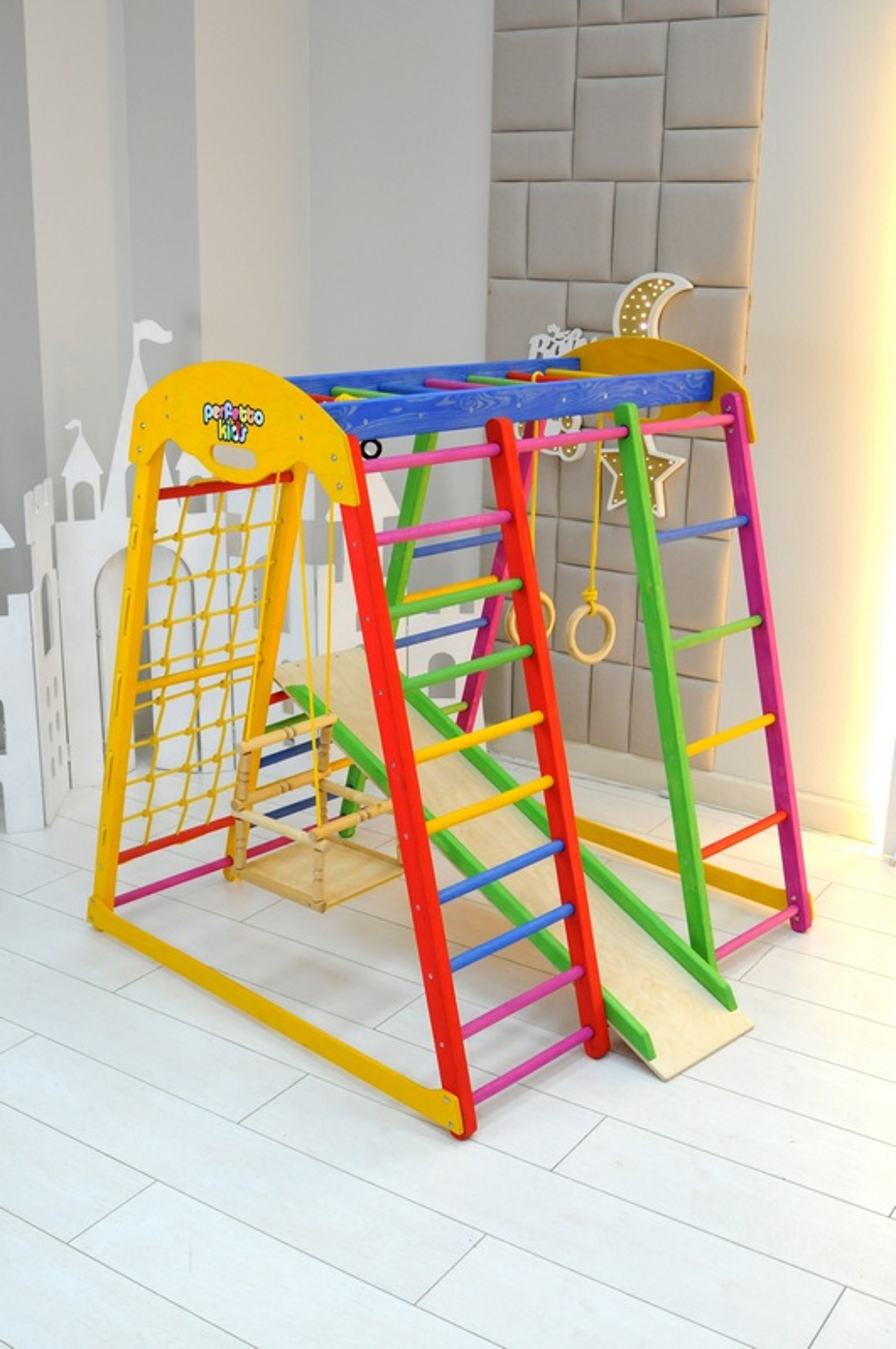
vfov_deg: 53.2
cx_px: 448
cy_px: 674
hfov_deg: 36.8
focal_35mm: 36
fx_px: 1348
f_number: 5.6
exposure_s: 1/60
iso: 1000
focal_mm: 24
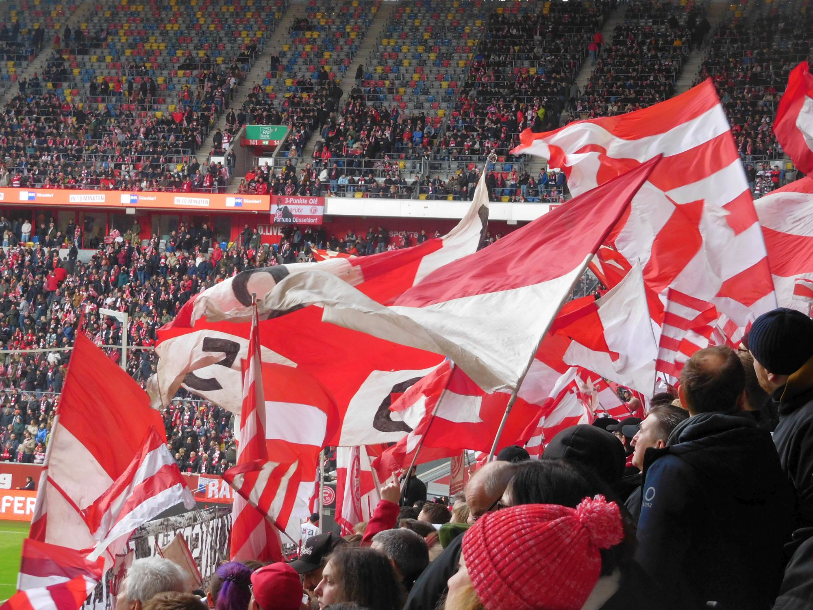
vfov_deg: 18.4
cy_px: 305
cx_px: 406
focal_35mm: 80
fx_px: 1879
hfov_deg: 24.4
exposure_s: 1/160
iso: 400
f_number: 4.6
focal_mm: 14.3
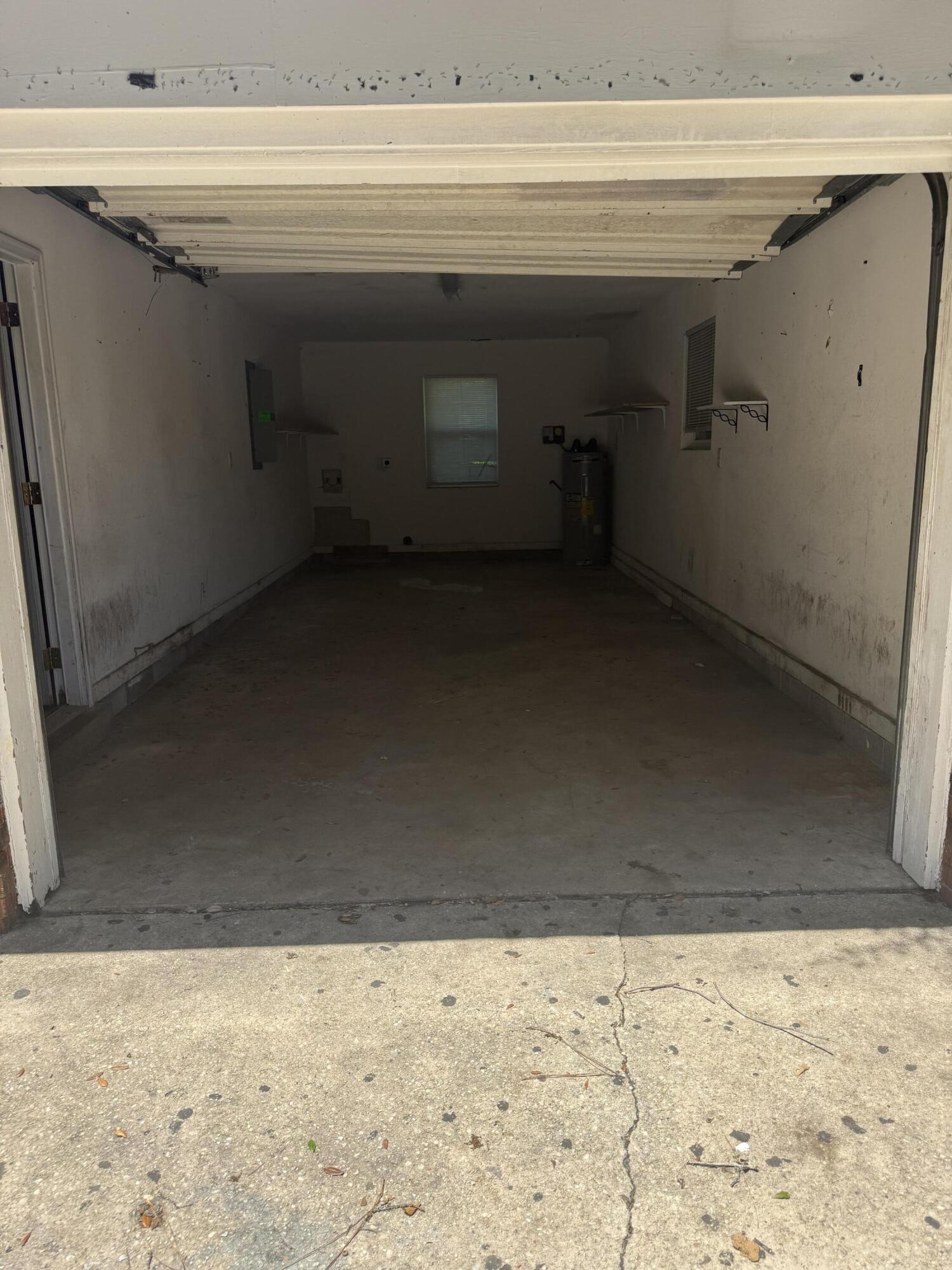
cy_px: 635
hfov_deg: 56.8
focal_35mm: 24
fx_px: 880
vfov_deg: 71.6
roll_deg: +0.7
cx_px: 476
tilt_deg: -11.6
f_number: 1.78
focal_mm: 6.76
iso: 80
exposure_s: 1/1949
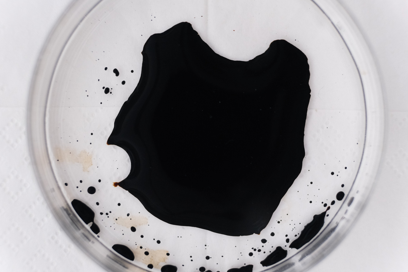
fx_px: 635
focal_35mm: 56
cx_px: 204
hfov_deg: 35.6
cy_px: 136
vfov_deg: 24.2
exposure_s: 1/30
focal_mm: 37.4
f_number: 3.6
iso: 2500
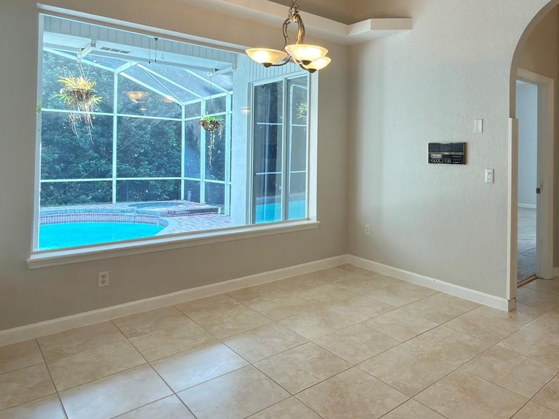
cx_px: 371
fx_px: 420
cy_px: 146
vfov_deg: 52.2
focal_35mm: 26
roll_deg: -0.8
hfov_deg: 65.6
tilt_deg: +0.9
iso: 80
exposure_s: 1/60
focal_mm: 2.22
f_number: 2.2
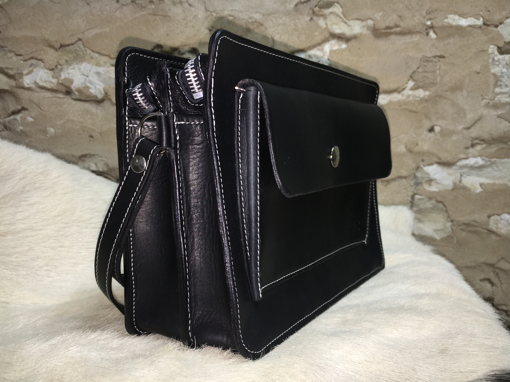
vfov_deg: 48.2
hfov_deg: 61.7
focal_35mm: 29
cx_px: 255
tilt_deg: +1.0
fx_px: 427
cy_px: 191
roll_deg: -0.3
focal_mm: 4.15
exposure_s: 1/33
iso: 25
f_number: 2.2
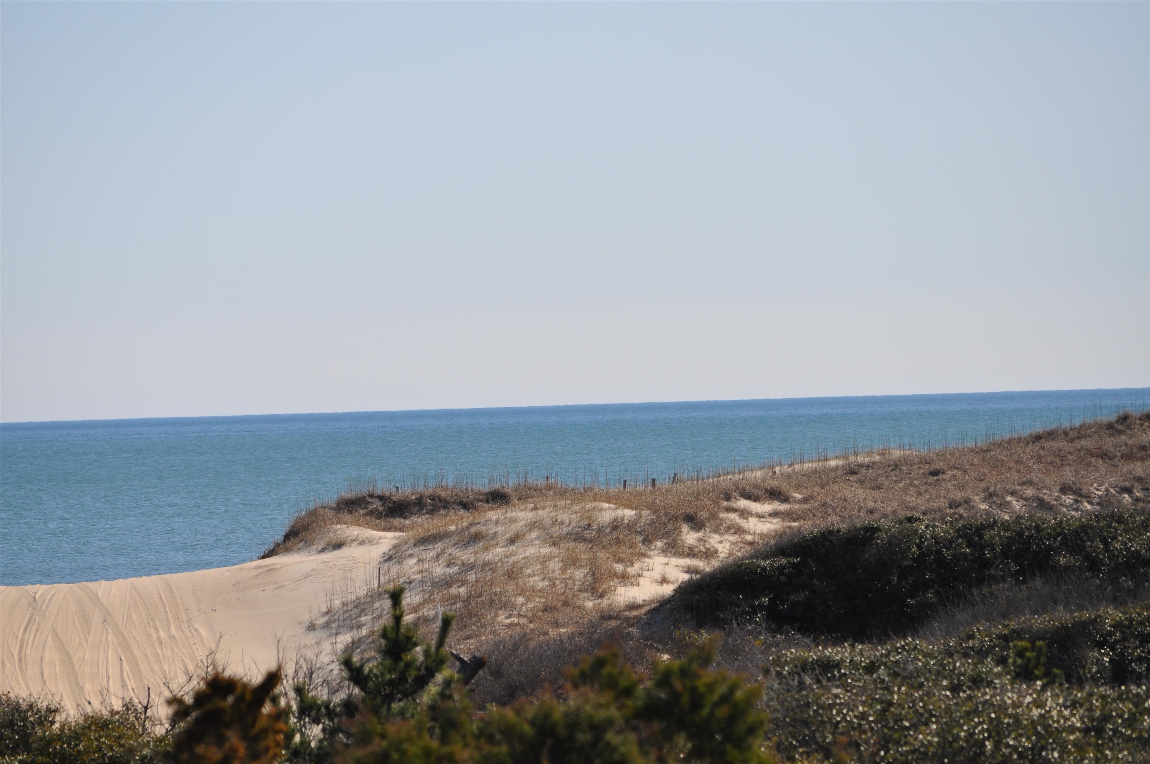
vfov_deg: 4.6
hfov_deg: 6.9
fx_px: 9571
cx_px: 575
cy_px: 382
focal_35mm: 300
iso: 200
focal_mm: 200
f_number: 7.1
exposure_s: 1/800
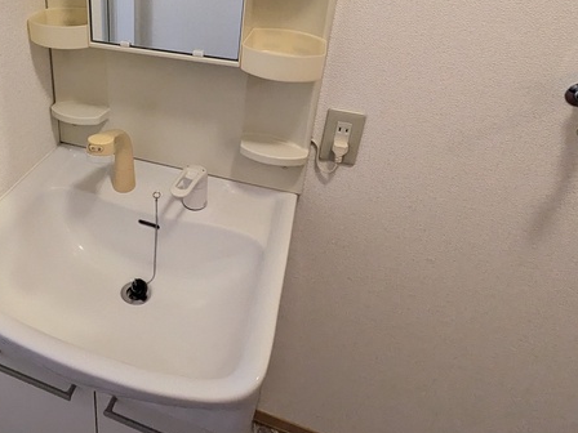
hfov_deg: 56.1
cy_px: 99
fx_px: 501
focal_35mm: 30
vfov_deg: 44.9
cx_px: 125
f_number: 2.2
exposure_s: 1/60
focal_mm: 1.83
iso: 59
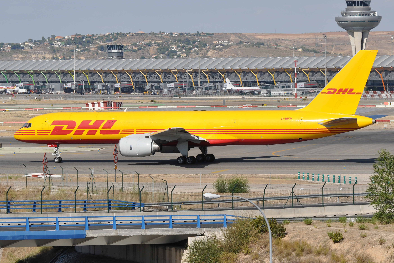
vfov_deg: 7.9
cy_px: 132
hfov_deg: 11.8
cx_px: 197
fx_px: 1904
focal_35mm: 174
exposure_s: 1/1000
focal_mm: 116
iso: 200
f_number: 8
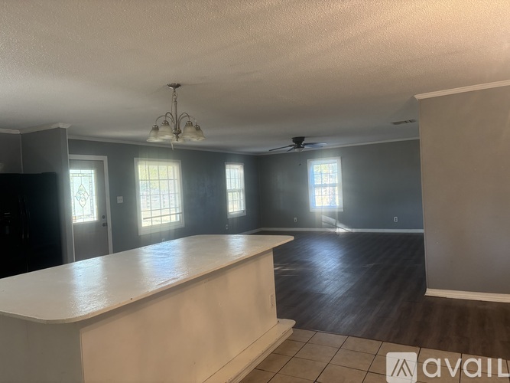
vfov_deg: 53.0
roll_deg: +3.9
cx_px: 255
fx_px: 383
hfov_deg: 67.3
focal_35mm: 26
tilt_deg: -1.1
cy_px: 192
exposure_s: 1/60
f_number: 1.6
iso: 250
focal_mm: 5.96
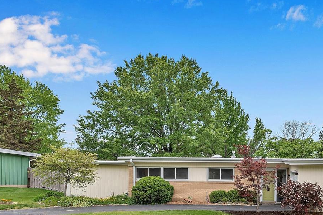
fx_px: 287
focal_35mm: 32
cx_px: 245
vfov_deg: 39.6
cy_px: 171
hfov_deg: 55.7
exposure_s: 1/250
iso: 640
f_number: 8
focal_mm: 18
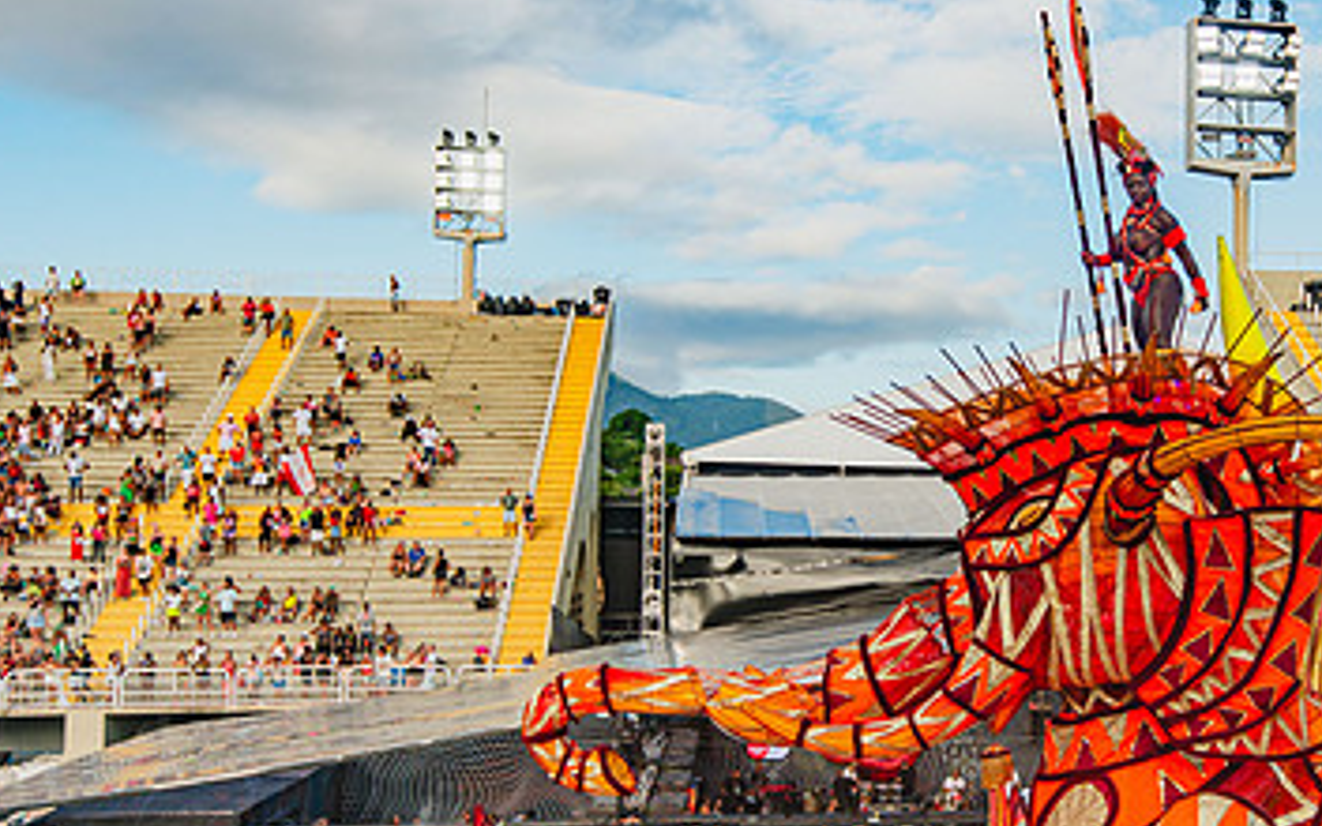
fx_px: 1693
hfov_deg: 41.1
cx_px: 1033
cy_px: 482
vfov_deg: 27.4
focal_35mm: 47
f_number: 4
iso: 200
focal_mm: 28
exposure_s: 1/3200
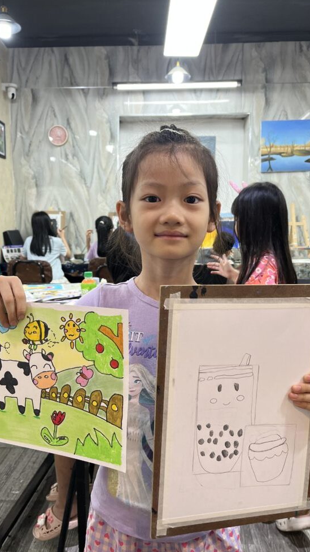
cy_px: 279
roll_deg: +1.4
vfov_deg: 66.1
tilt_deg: -7.2
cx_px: 154
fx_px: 424
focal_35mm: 29
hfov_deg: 40.2
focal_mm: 5.1
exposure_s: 1/100
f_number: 1.6
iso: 125
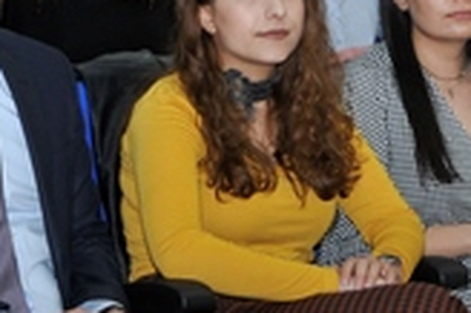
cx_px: 218
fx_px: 3986
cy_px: -65
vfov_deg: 4.5
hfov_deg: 6.8
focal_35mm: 305
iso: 500
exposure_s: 1/60
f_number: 5
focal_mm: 52
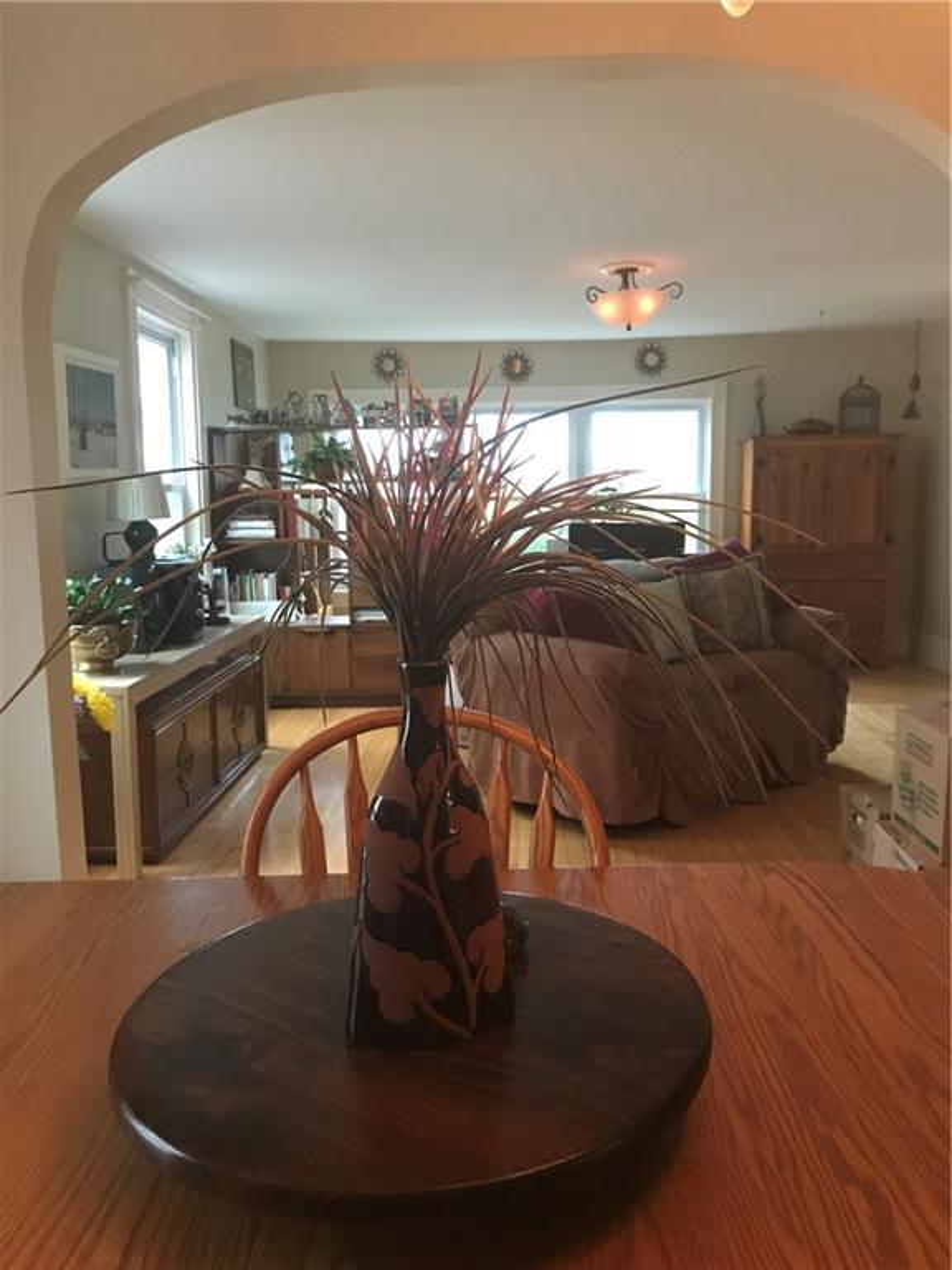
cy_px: 635
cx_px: 476
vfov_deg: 63.4
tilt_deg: -7.3
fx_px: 1027
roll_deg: +1.9
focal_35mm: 28
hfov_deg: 49.7
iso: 100
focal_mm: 3.99
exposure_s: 1/11
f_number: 1.8
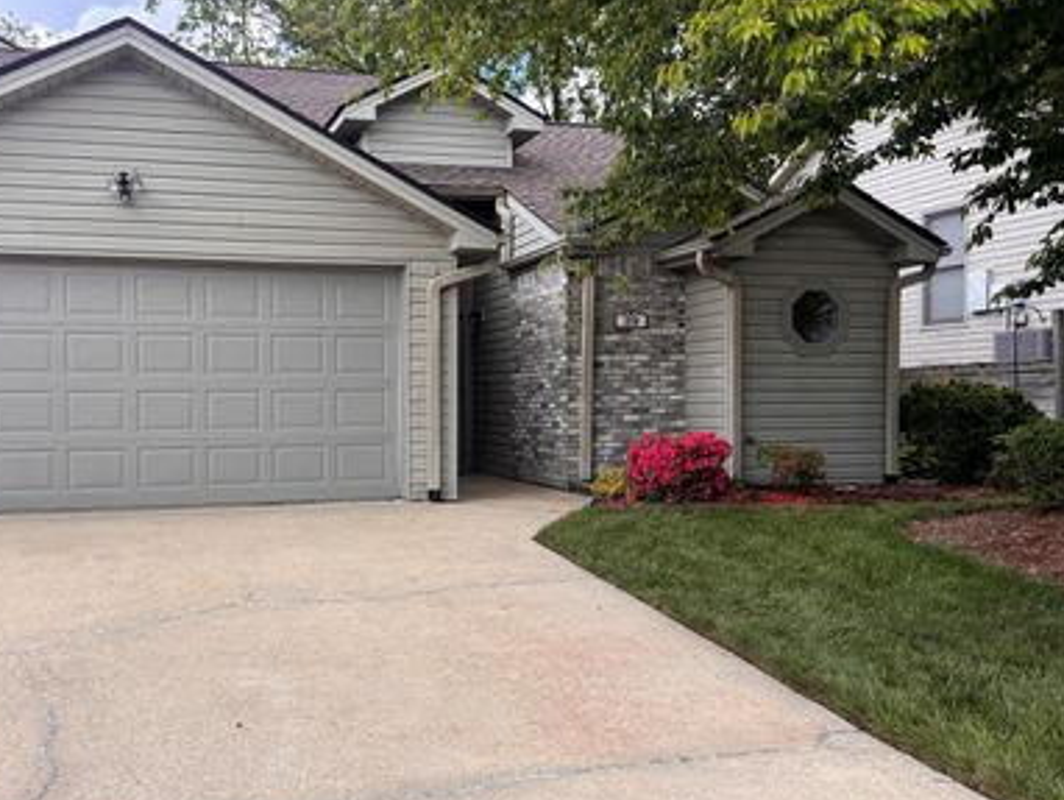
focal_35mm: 34
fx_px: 1046
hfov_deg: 53.2
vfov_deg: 41.8
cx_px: 387
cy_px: 420
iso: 50
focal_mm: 5.96
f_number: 1.6
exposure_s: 1/951
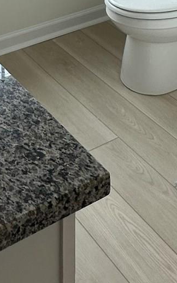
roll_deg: +0.5
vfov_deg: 24.1
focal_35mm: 66
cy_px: -145
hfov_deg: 18.7
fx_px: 509
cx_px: -33
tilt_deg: -10.0
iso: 40
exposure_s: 1/139
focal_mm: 2.22
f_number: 2.2
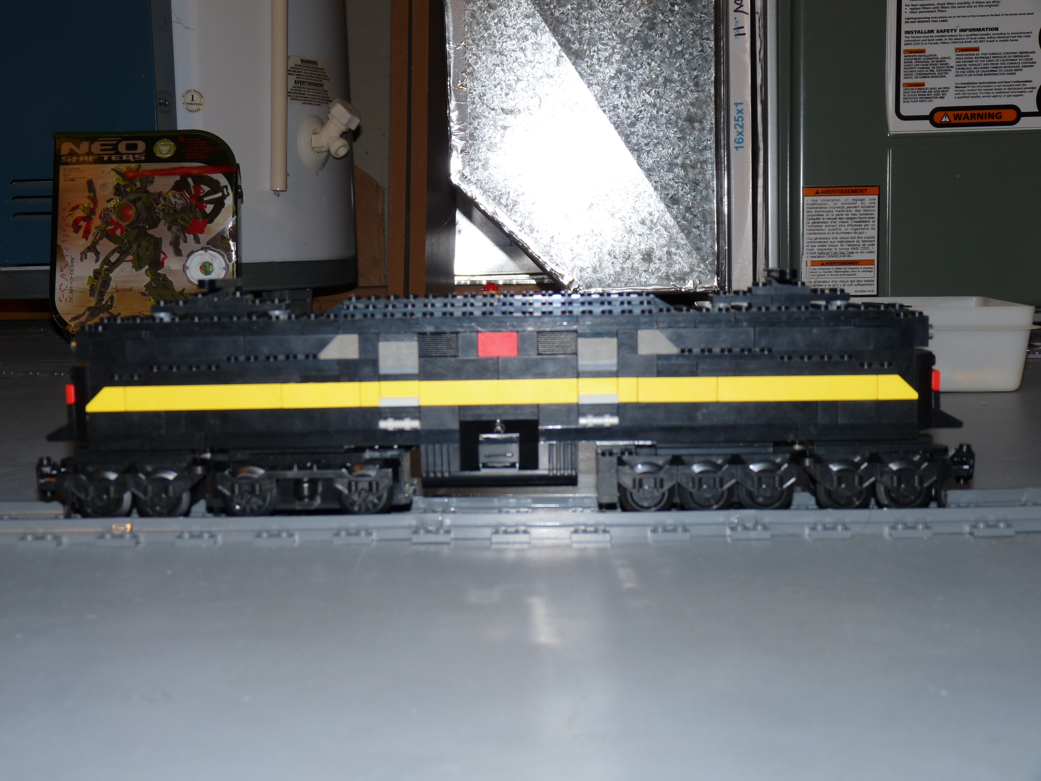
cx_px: 520
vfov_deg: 29.7
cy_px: 390
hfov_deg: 38.9
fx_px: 1474
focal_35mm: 49
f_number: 3.2
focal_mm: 8.7
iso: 100
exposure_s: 1/30
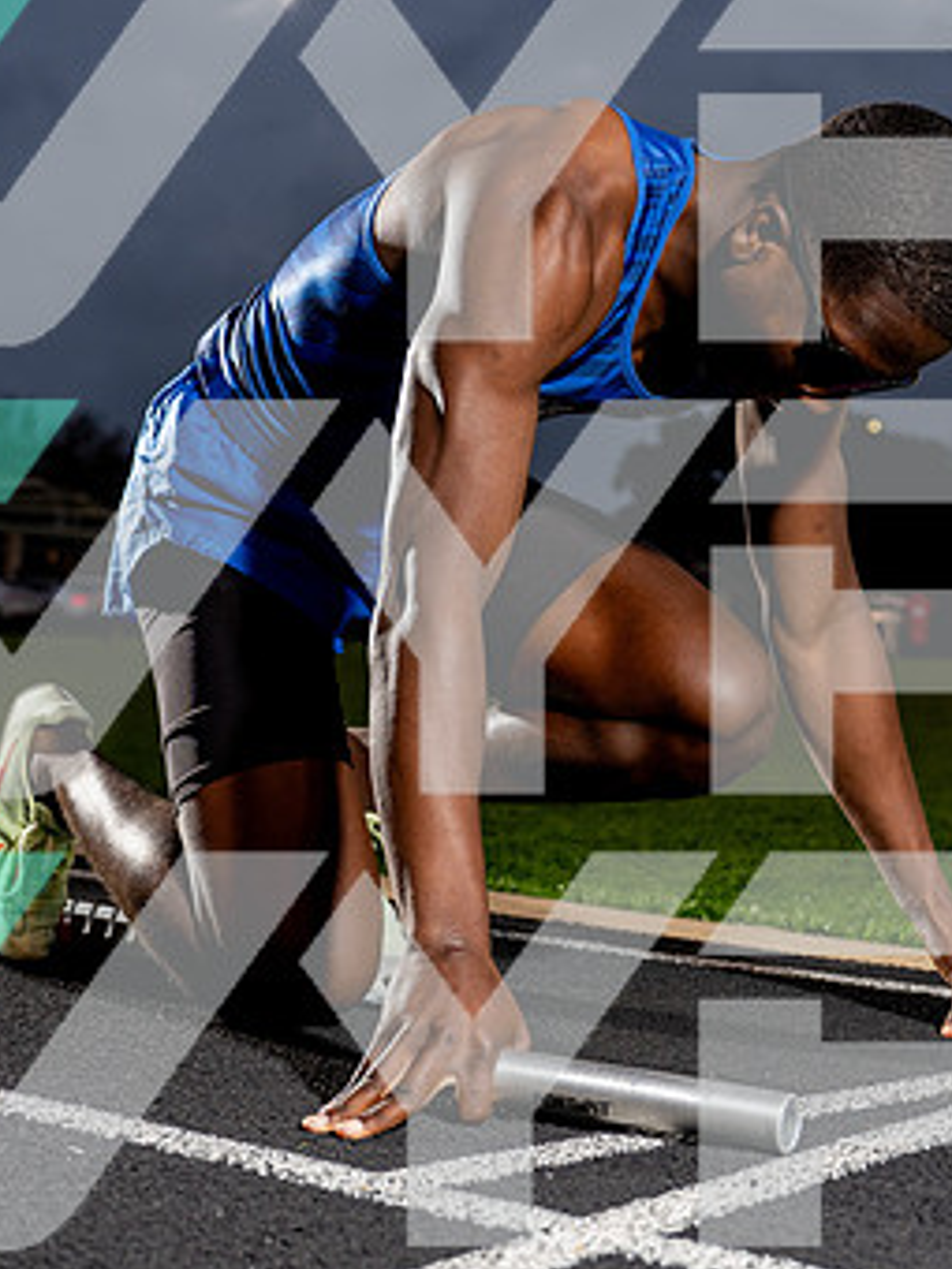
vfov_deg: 28.2
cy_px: 599
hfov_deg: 21.2
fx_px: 2530
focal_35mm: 69
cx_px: 638
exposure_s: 1/200
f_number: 4
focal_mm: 42
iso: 500
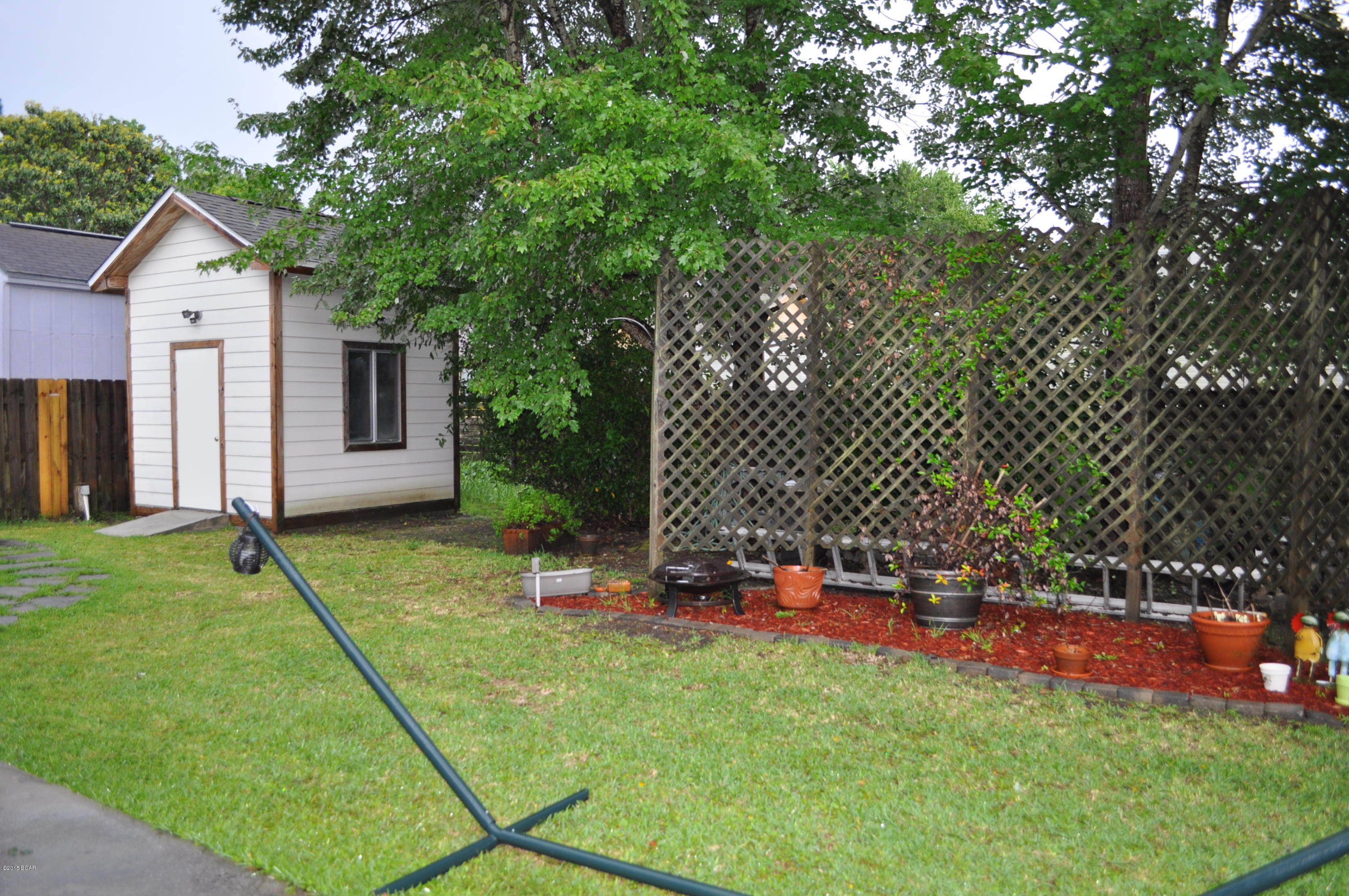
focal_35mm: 27
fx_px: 1010
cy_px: 448
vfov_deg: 47.8
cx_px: 674
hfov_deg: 67.4
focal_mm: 18
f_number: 3.5
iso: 400
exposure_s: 1/200
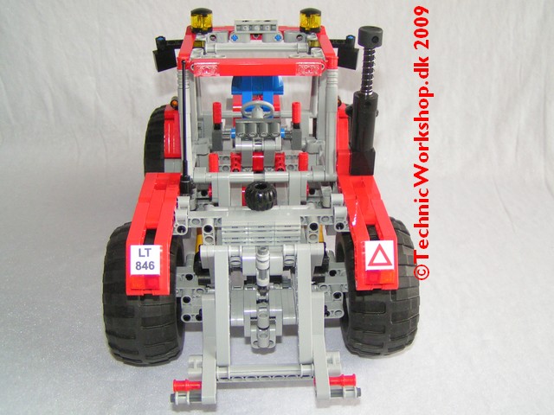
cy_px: 208
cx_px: 277
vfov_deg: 37.7
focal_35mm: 38
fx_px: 608
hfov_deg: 49.0
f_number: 2.8
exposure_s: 1/13
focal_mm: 5.8
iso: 200
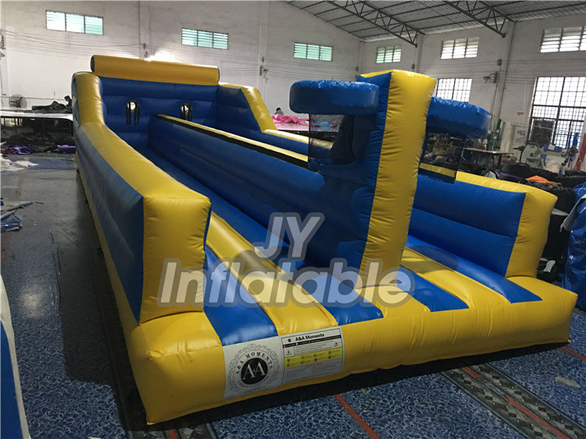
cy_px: 220
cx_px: 293
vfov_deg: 48.2
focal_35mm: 29
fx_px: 491
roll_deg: -3.8
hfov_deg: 61.7
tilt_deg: -13.3
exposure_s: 1/8
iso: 160
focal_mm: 4.15
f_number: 2.2
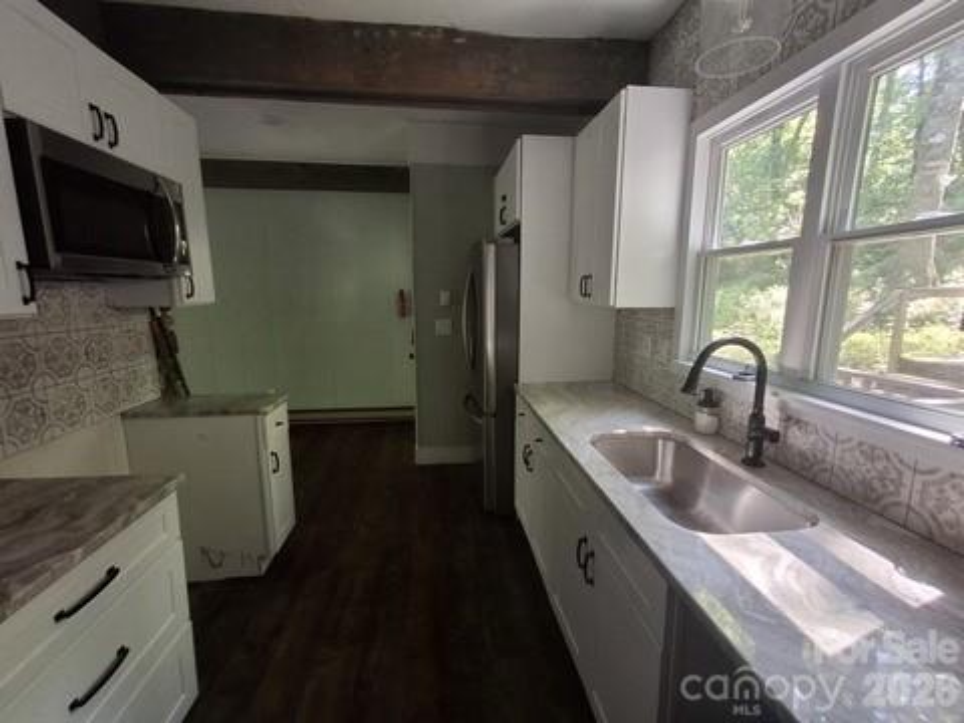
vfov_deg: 78.1
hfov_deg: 94.5
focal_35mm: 16
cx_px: 482
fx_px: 446
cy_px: 362
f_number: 2.2
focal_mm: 1.64
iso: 125
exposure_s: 1/40
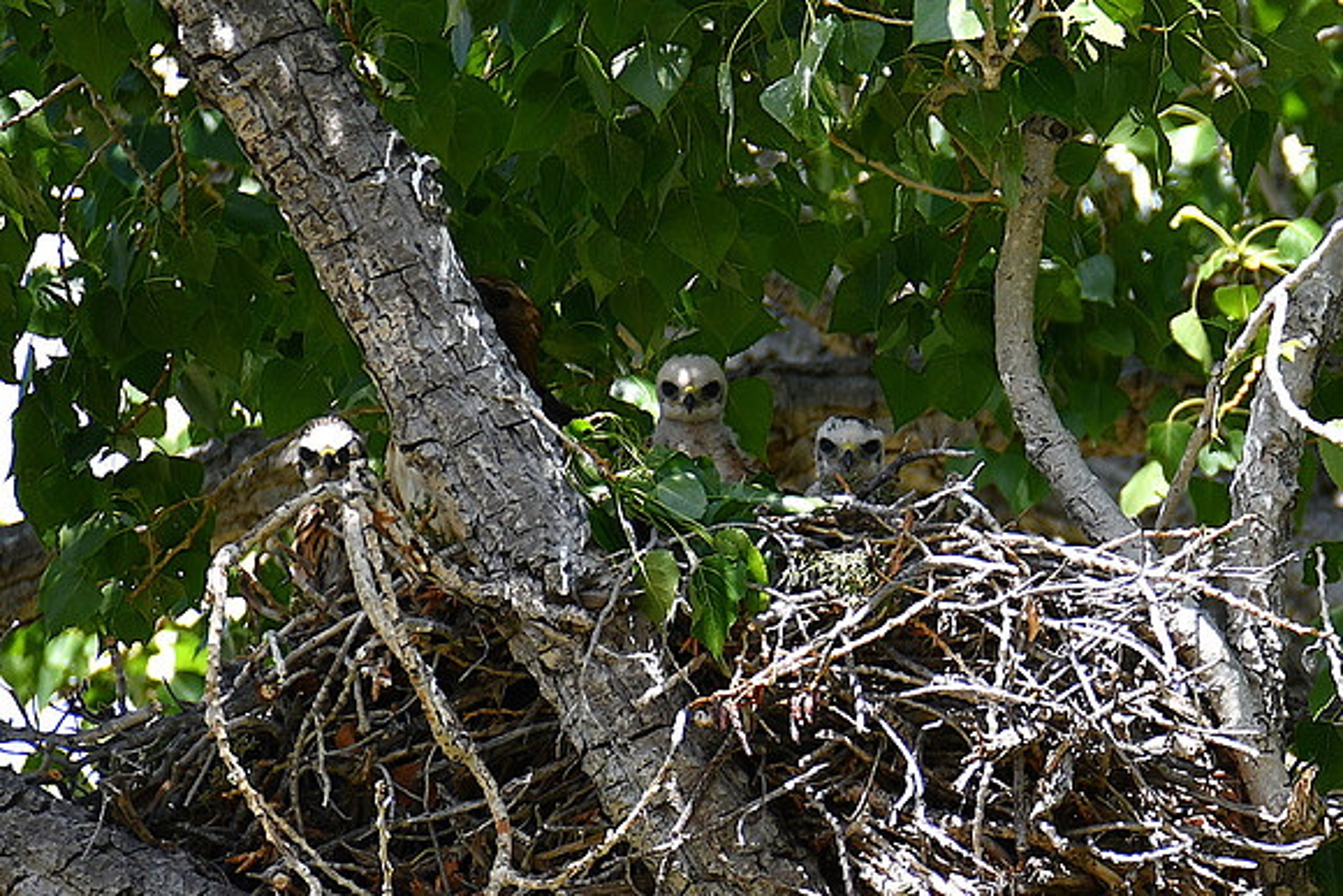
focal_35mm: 450
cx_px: 672
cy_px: 448
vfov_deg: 3.1
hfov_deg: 4.6
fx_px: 16791
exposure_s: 1/500
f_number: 5.6
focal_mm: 300
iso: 250
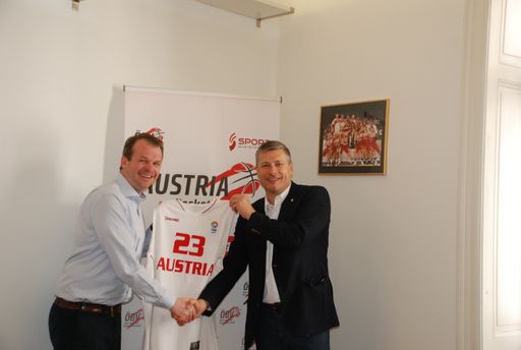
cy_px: 175
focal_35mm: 48
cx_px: 260
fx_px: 696
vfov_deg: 28.2
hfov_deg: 41.0
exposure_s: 1/60
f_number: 4.5
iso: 640
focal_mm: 32
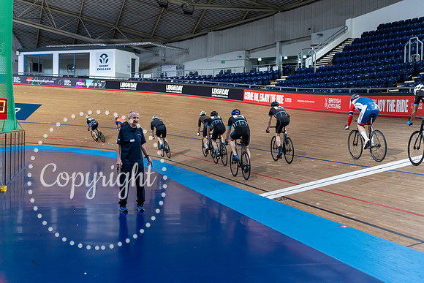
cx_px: 212
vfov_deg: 27.0
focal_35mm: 50
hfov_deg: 39.6
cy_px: 142
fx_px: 589
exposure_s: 1/1250
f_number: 2.8
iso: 2500
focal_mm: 50
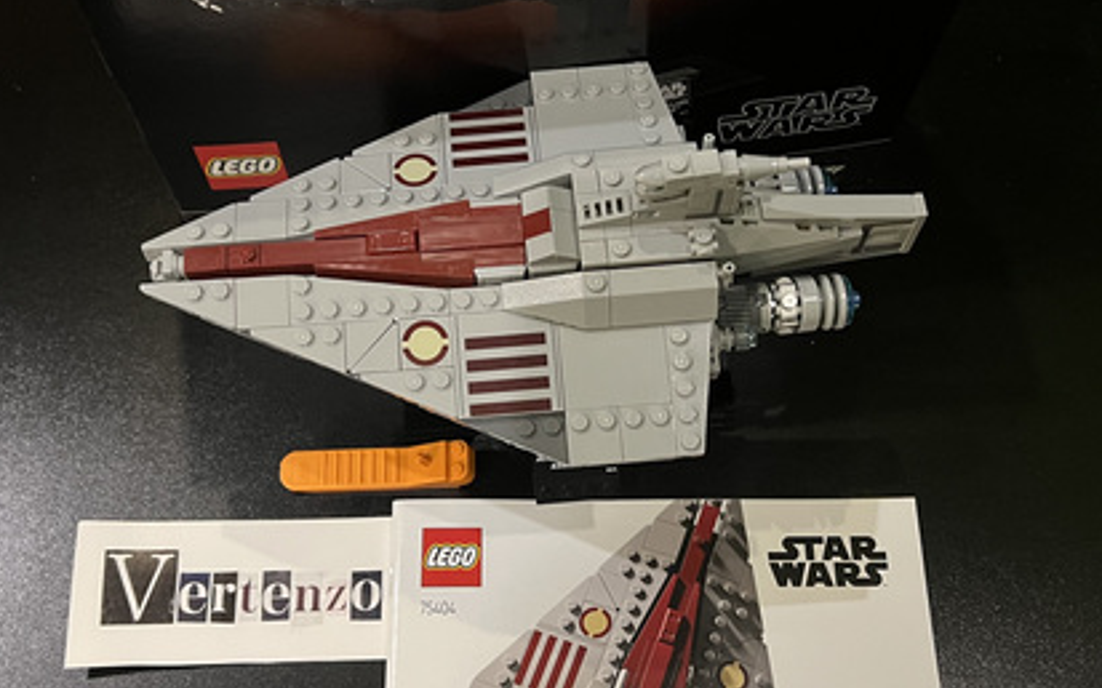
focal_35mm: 40
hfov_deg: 49.3
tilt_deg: -67.1
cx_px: 526
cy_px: 349
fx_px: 1201
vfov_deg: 32.0
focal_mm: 5.7
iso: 500
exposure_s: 1/33
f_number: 1.5
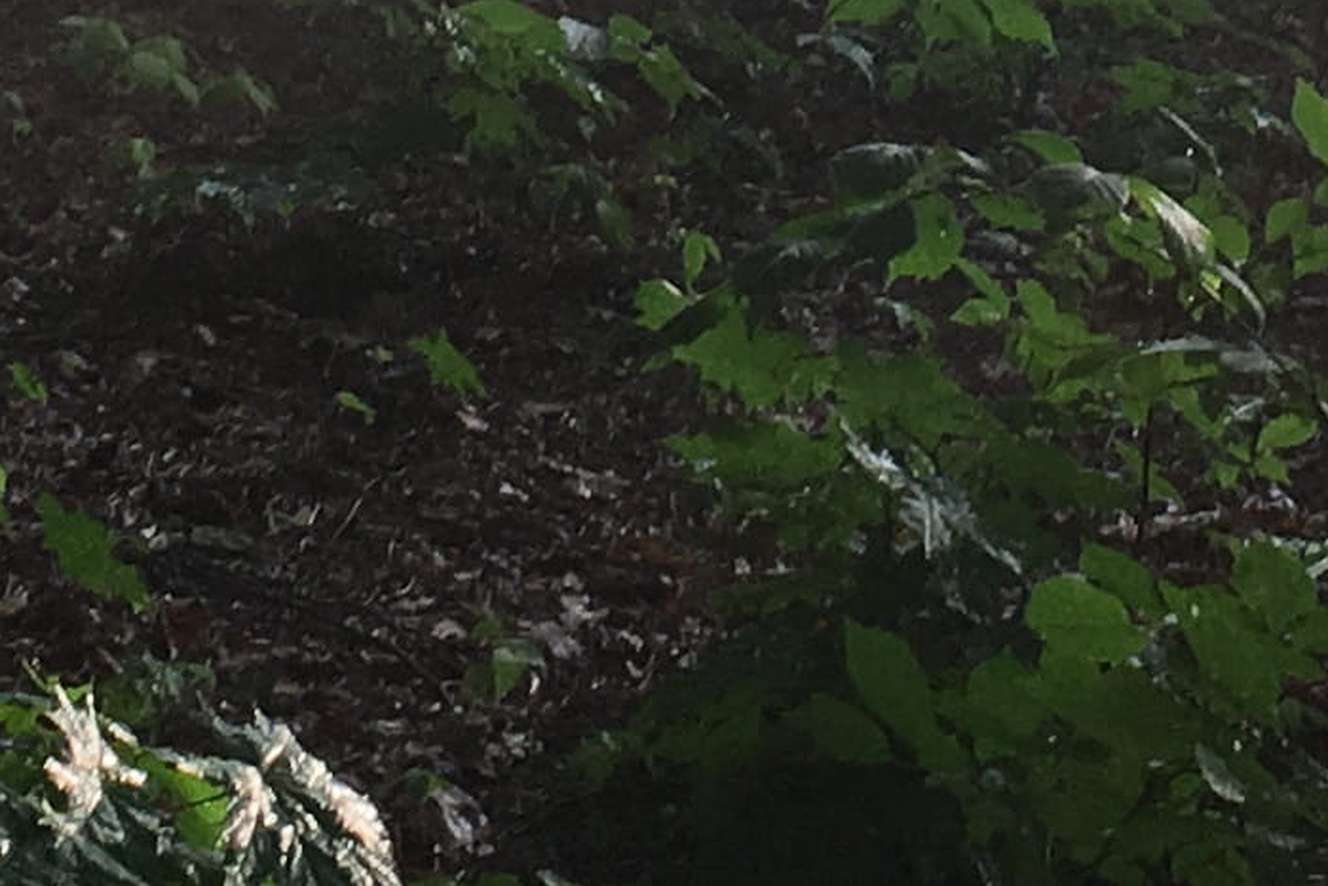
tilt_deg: +1.8
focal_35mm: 174
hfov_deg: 11.8
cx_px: 956
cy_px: -785
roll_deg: -2.7
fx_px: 6418
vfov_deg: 7.6
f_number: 2.2
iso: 32
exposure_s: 1/100
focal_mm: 4.15
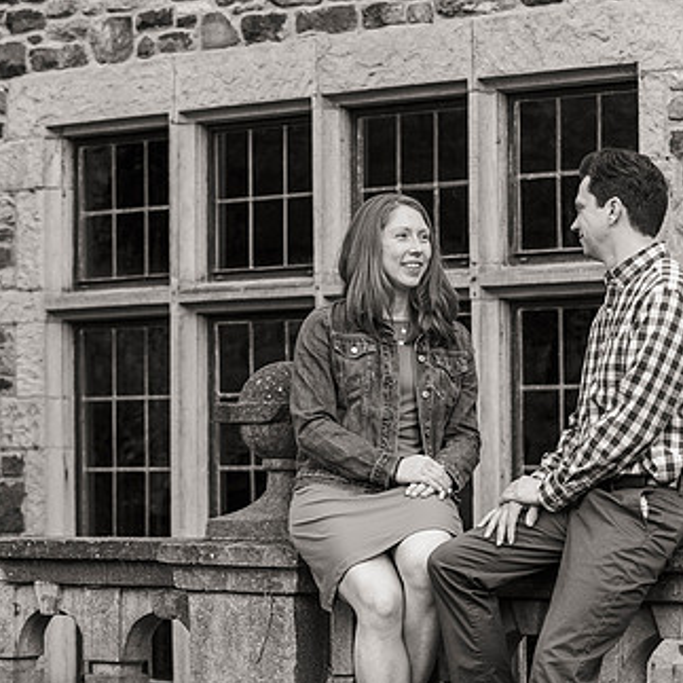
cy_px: 392
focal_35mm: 122
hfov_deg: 14.3
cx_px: 469
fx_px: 2723
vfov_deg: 14.3
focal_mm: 80
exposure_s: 1/200
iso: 1250
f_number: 4
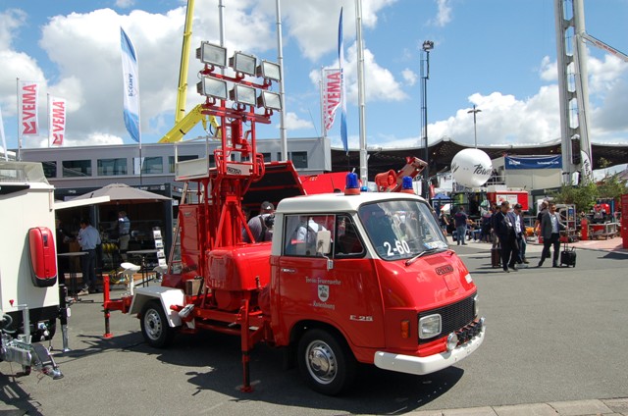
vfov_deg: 47.7
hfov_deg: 67.5
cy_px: 208
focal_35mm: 27
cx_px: 314
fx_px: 470
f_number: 9
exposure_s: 1/320
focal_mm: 18
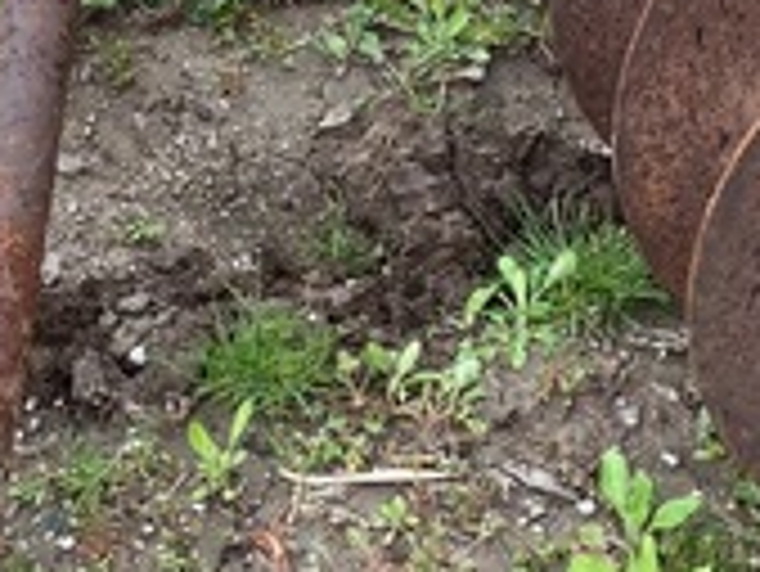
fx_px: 2702
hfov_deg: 15.9
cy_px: -50
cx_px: 202
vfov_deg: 11.9
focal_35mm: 123
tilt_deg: -40.7
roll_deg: +2.9
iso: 32
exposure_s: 1/487
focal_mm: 4.25
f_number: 1.8
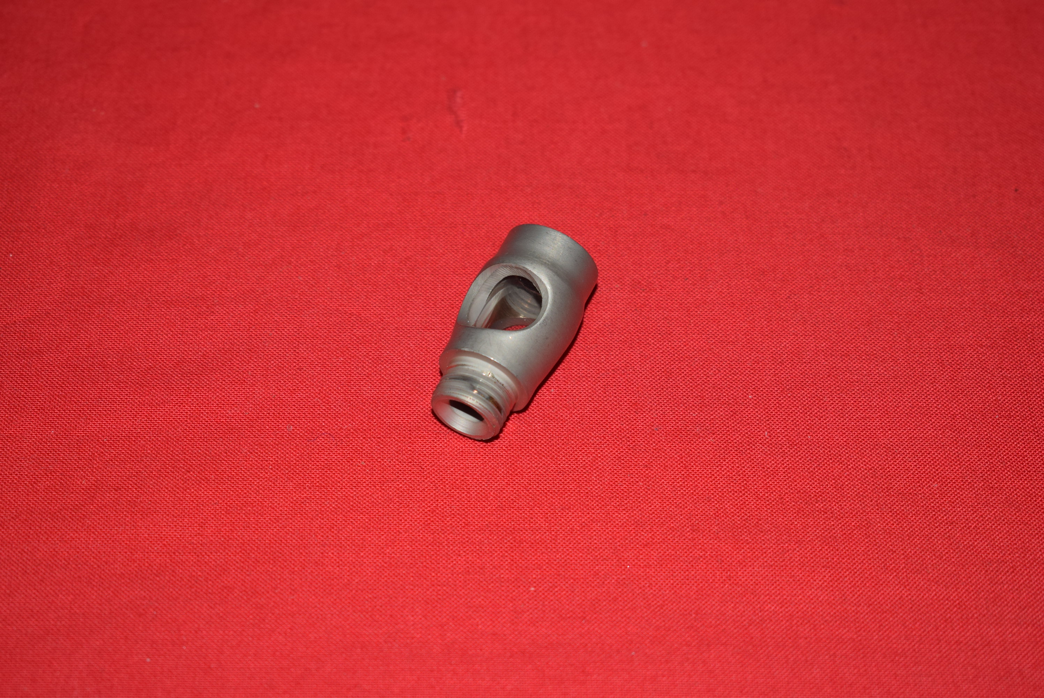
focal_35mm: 75
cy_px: 349
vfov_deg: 18.2
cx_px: 522
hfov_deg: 27.0
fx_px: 2177
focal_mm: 50
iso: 400
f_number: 5.6
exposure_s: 1/200
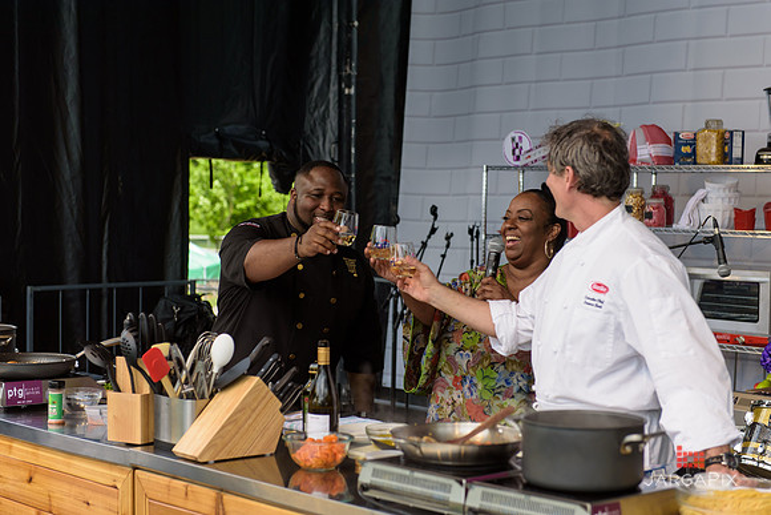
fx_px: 1499
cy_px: 258
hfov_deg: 28.8
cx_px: 386
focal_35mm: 70
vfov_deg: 19.5
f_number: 3.2
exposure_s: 1/1250
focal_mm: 70
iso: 200
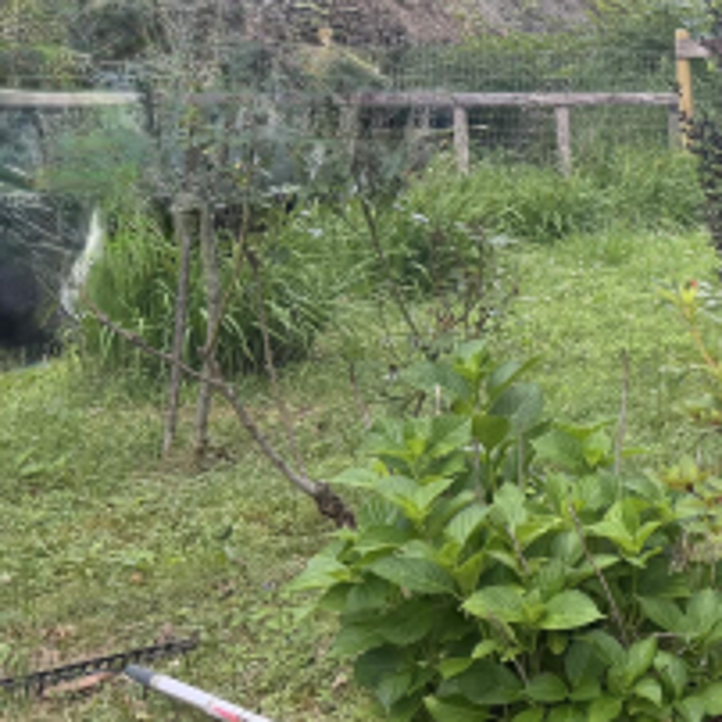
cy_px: 336
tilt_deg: -8.5
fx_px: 1652
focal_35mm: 70
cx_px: 1053
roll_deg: +2.0
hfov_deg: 21.2
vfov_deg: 24.7
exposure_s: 1/391
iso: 100
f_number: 1.78
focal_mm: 6.76
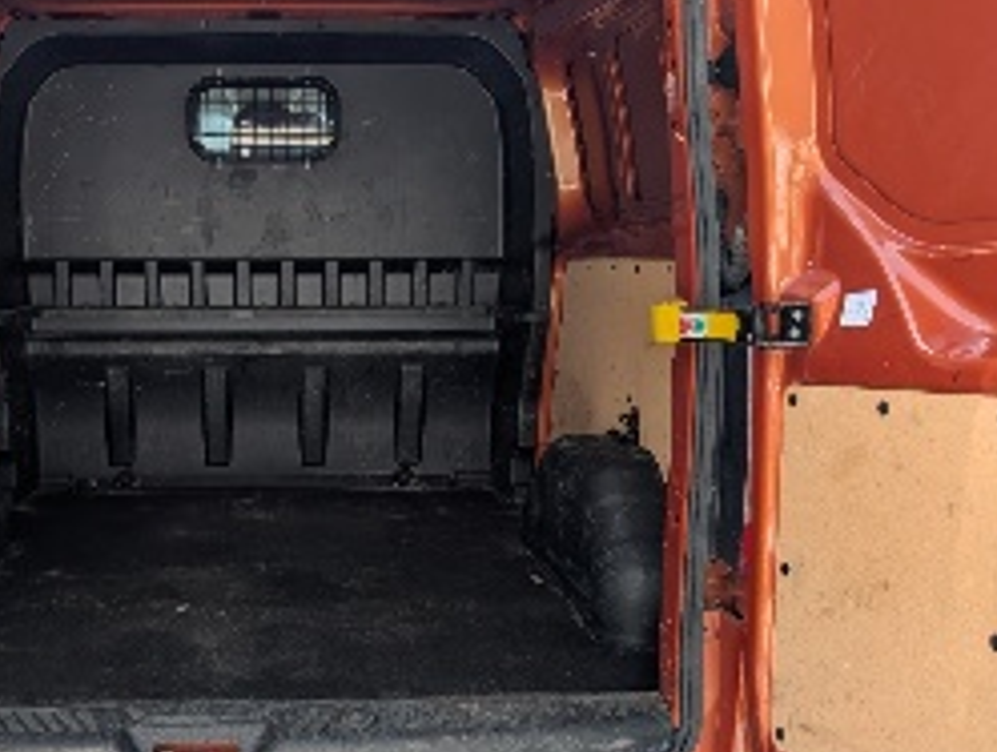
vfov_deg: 35.9
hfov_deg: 45.6
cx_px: 289
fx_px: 1154
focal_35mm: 40
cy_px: 450
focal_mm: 6.9
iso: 21
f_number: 1.68
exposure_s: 1/3311
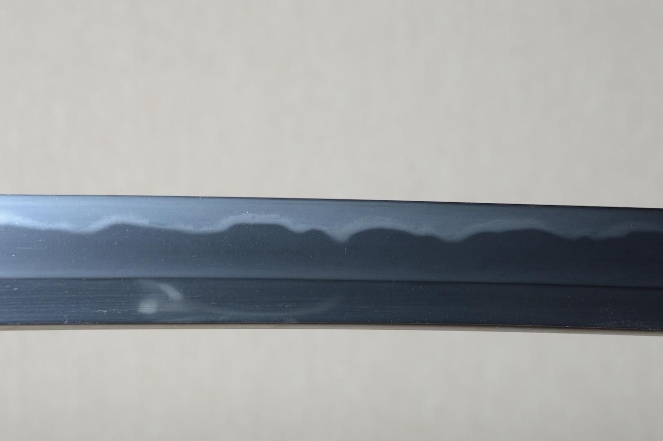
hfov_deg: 16.1
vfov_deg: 10.7
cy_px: 220
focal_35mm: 128
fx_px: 2346
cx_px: 332
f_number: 11
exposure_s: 1/2
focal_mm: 85
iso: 400
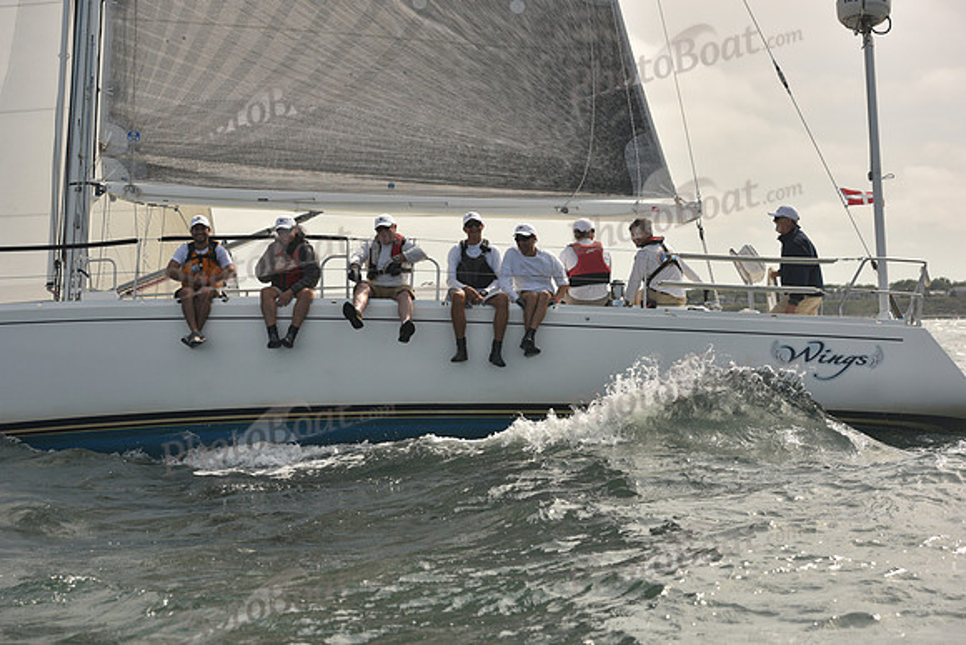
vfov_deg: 16.7
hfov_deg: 24.8
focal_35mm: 82
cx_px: 483
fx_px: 2201
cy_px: 322
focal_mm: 82
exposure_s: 1/1000
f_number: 6.3
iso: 320
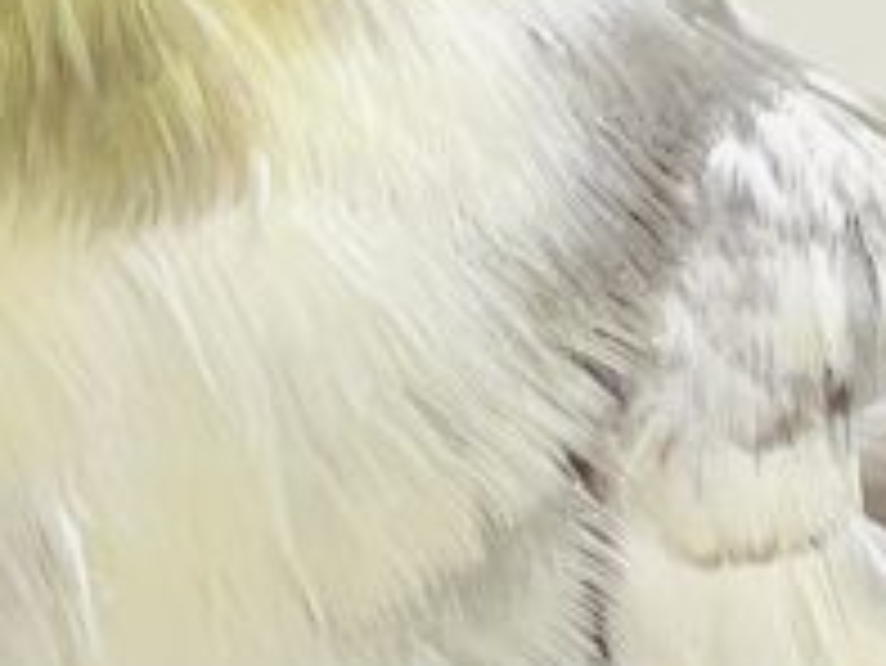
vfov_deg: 4.7
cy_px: 234
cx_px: -342
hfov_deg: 6.2
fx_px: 8093
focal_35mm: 316
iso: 100
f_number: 2
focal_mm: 6
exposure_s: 1/99
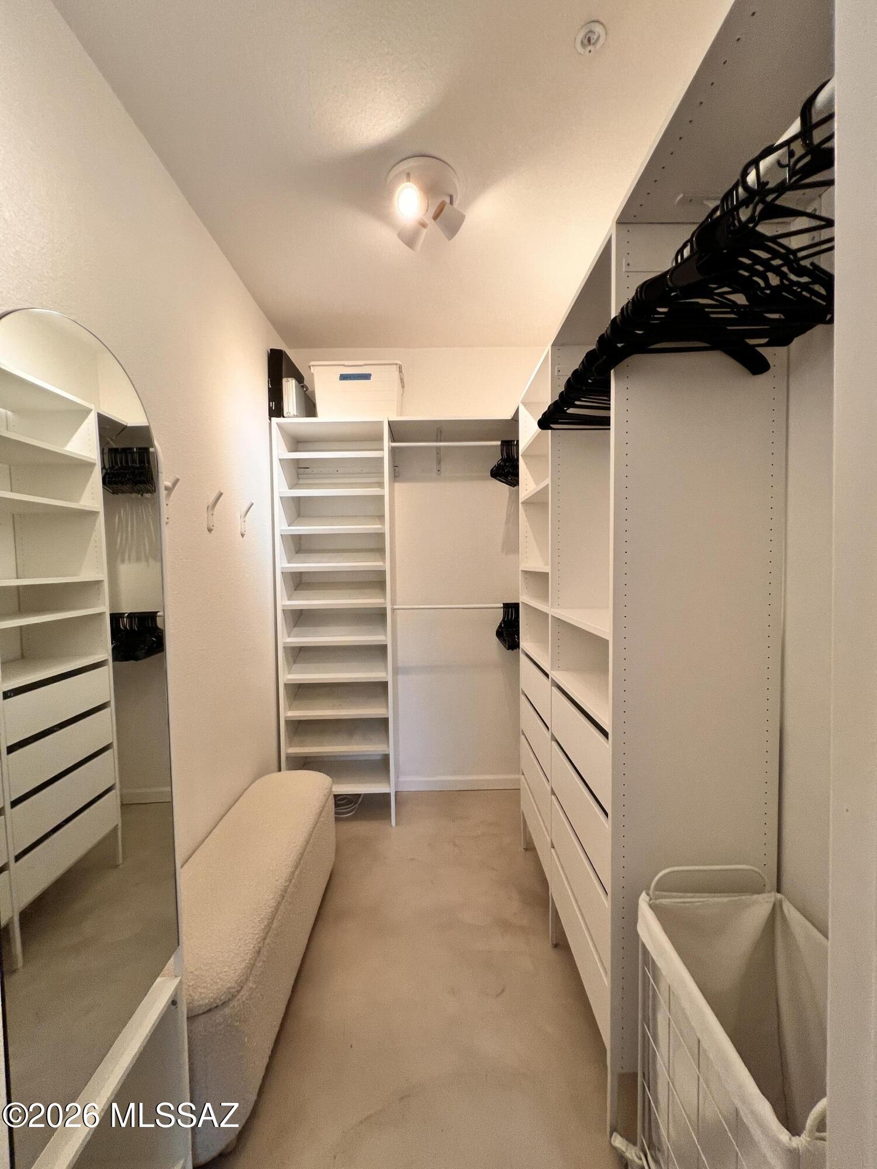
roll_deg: +0.2
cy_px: 584
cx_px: 438
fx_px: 439
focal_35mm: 13
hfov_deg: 89.9
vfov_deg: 106.2
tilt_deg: -2.5
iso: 160
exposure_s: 1/60
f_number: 1.8
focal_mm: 1.57
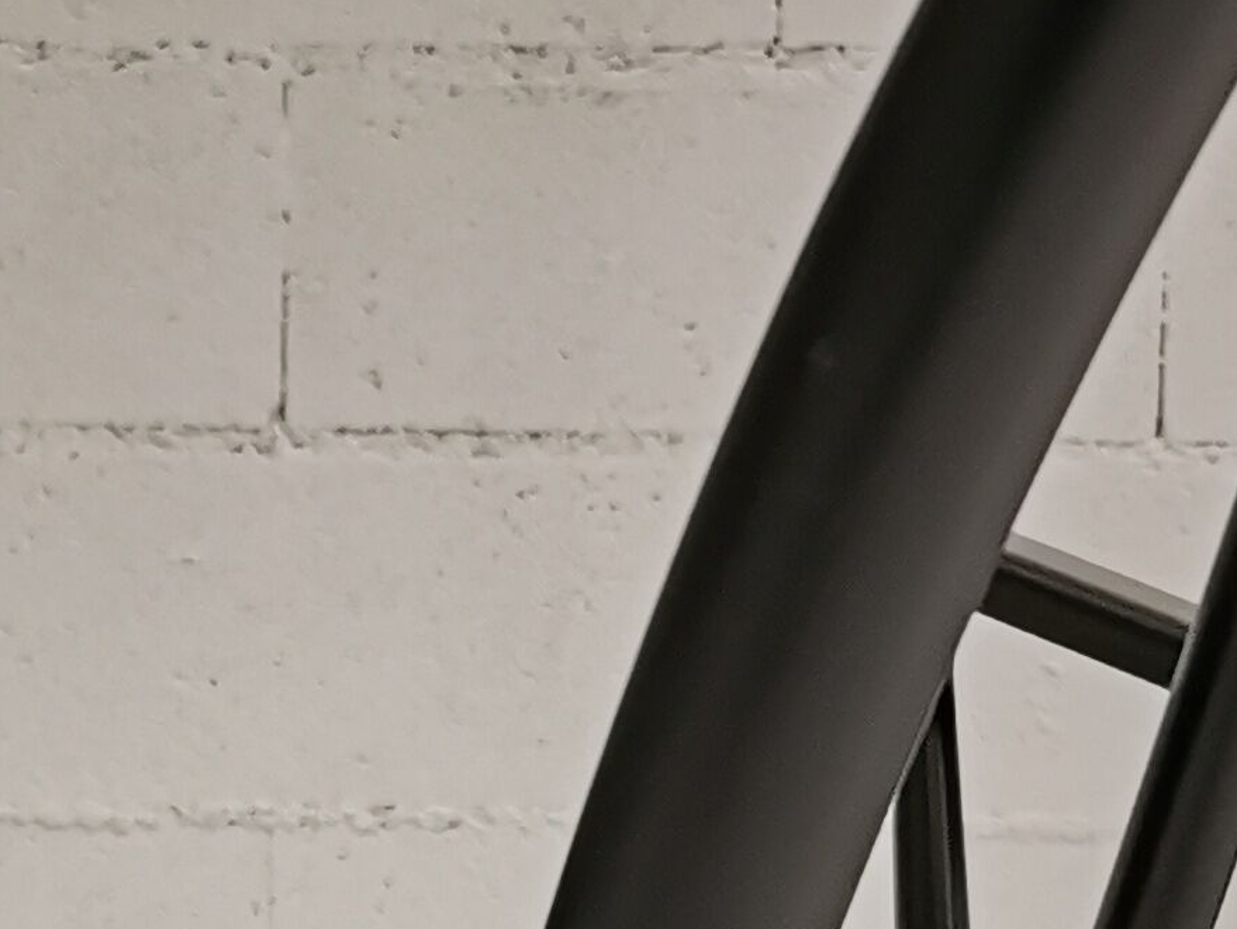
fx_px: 4004
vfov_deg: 12.7
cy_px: 1288
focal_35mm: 112
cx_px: 402
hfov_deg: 17.5
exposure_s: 1/33.3
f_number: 1.8
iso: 640
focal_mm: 5.58
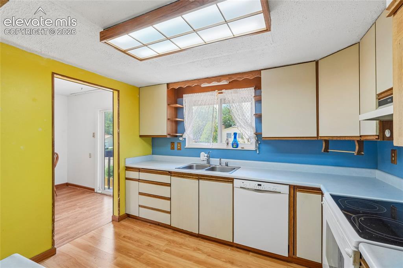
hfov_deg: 100.4
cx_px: 202
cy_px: 134
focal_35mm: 15
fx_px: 168
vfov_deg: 77.3
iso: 800
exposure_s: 1/40
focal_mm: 10
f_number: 8
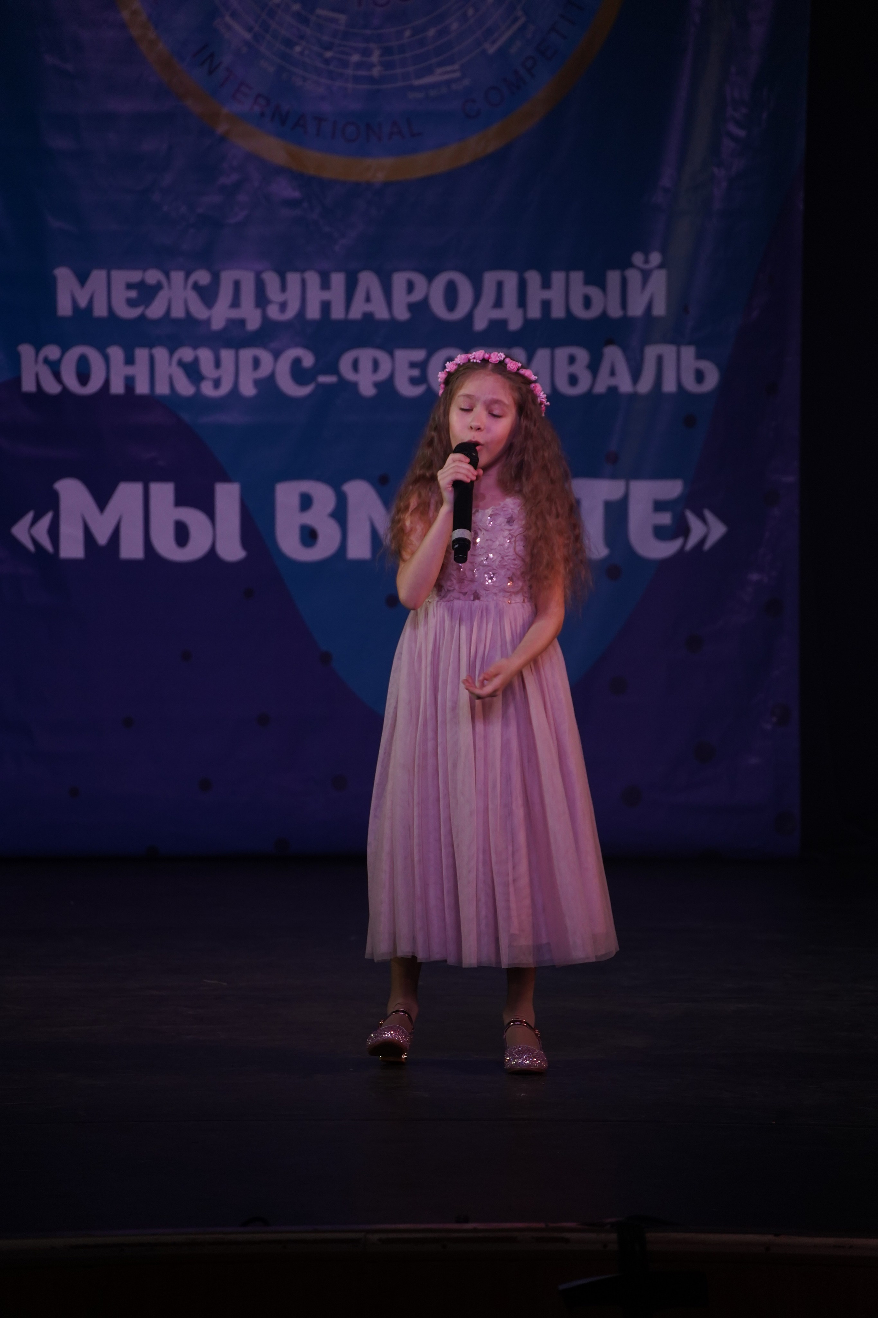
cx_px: 439
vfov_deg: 10.5
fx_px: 7133
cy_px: 659
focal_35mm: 195
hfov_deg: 7.0
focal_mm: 195
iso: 1600
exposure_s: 1/320
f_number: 5.6
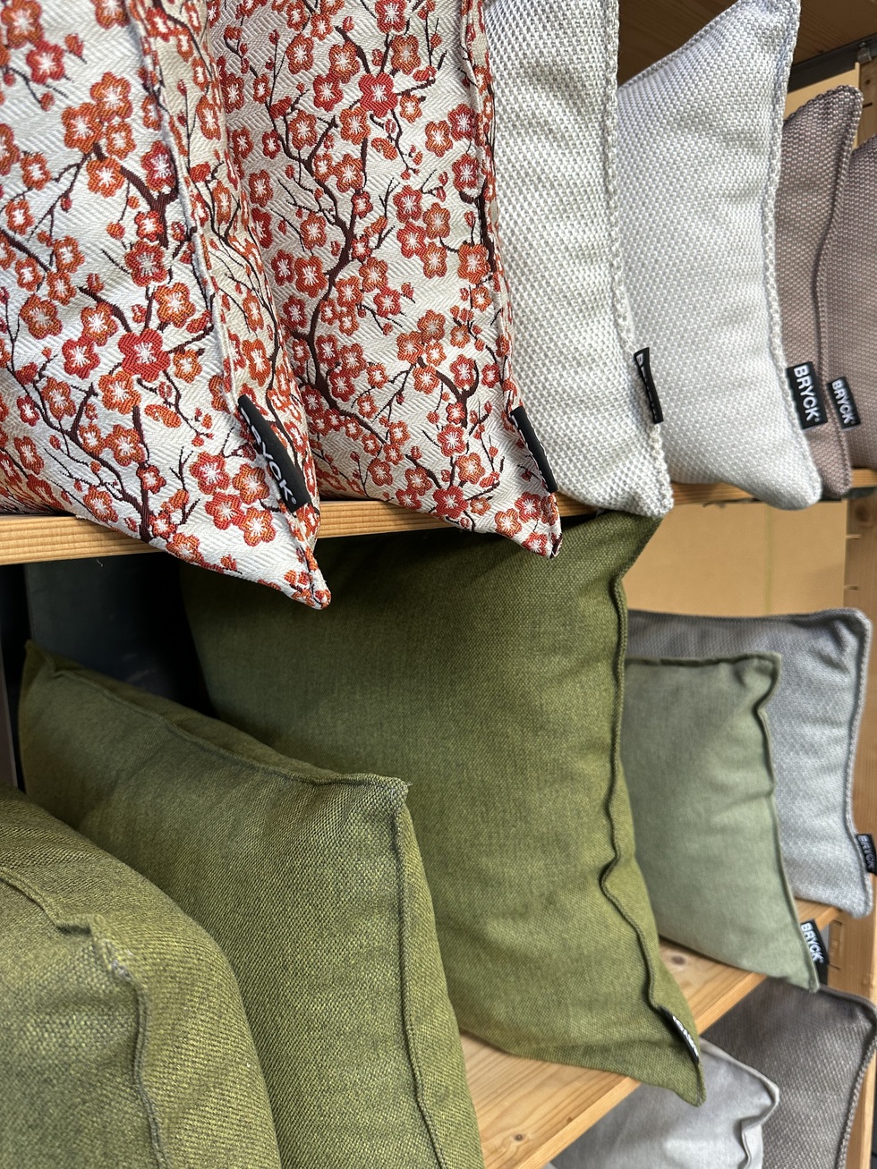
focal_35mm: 24
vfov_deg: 71.6
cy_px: 584
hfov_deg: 56.8
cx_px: 438
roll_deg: +2.1
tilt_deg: -7.0
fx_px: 811
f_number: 1.78
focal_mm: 6.86
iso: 200
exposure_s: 1/100
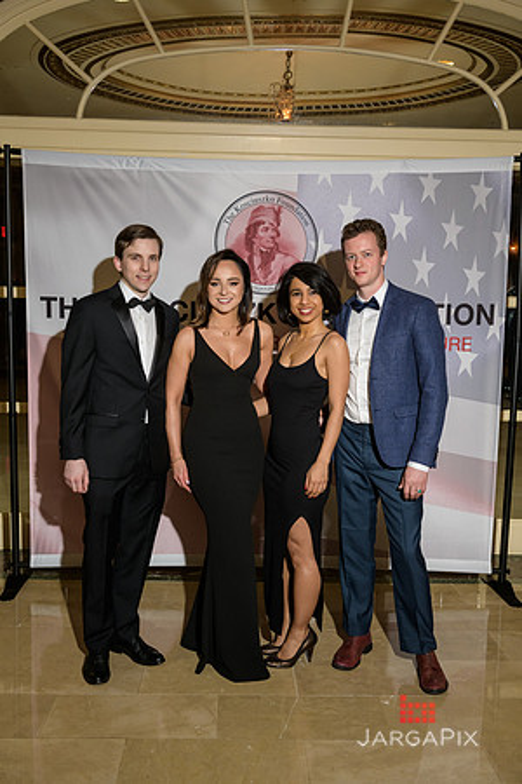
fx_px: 826
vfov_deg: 50.7
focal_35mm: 38
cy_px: 392
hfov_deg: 35.1
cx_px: 261
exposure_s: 1/100
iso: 800
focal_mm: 38
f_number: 5
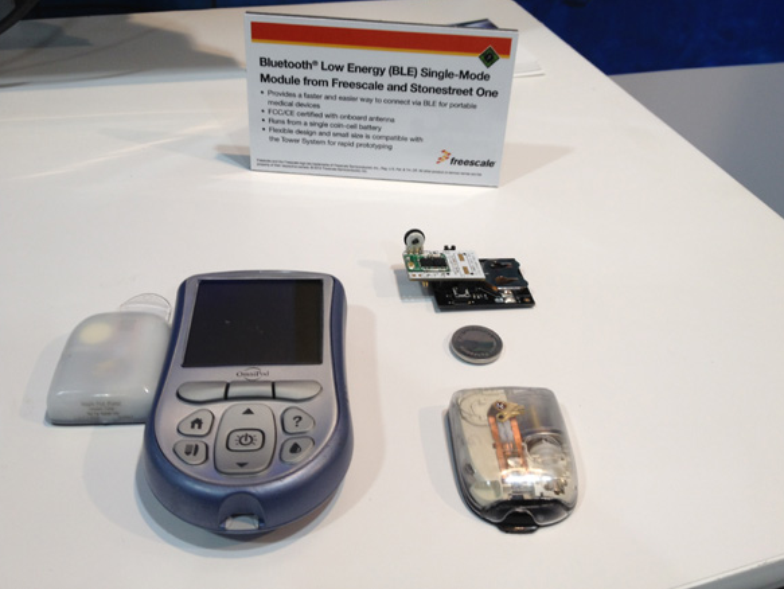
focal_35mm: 36
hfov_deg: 51.3
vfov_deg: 39.7
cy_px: 288
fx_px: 816
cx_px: 394
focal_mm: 4.28
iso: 64
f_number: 2.4
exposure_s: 1/30
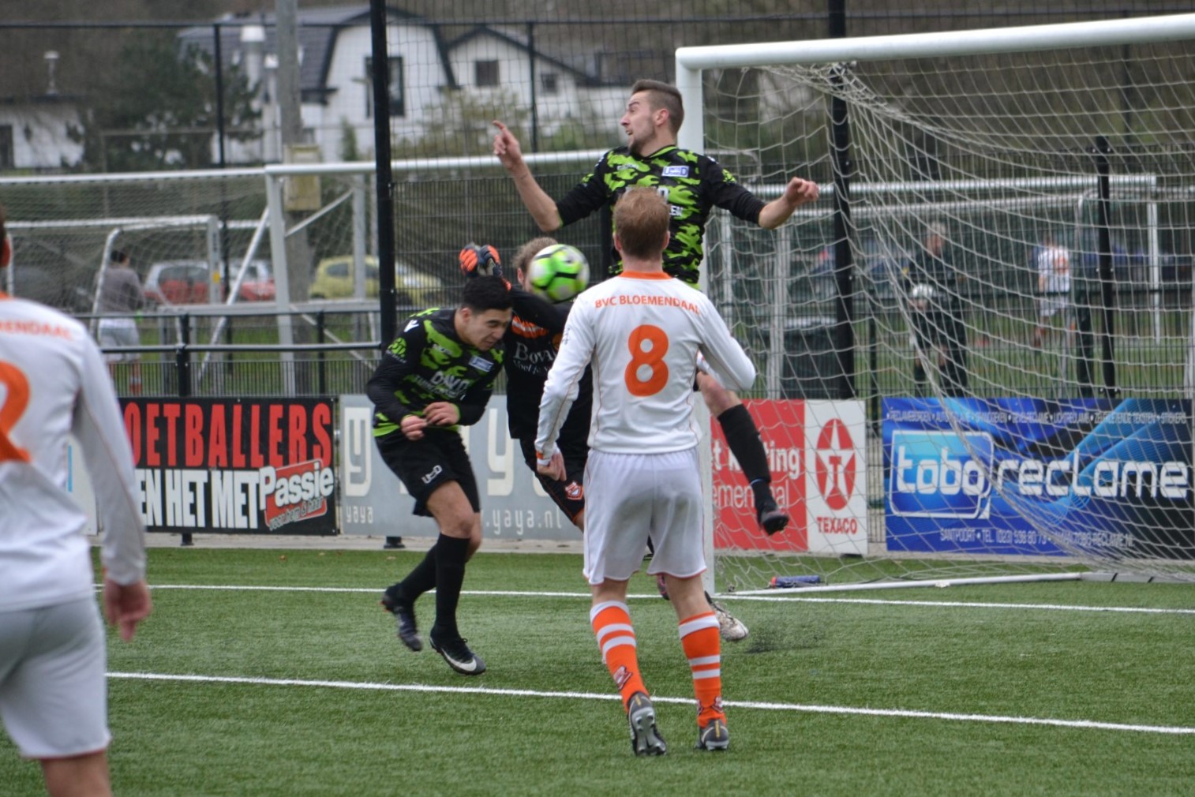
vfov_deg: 5.6
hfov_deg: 8.3
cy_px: 398
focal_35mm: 248
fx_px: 8217
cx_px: 598
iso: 800
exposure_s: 1/500
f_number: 5
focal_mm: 165
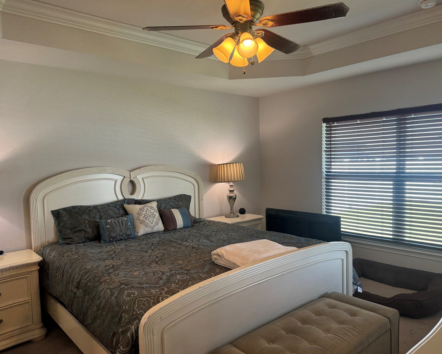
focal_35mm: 26
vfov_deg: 54.9
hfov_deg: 66.0
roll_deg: +1.5
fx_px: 340
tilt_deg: -4.4
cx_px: 217
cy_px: 181
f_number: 1.78
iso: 125
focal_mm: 6.76
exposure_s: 1/120
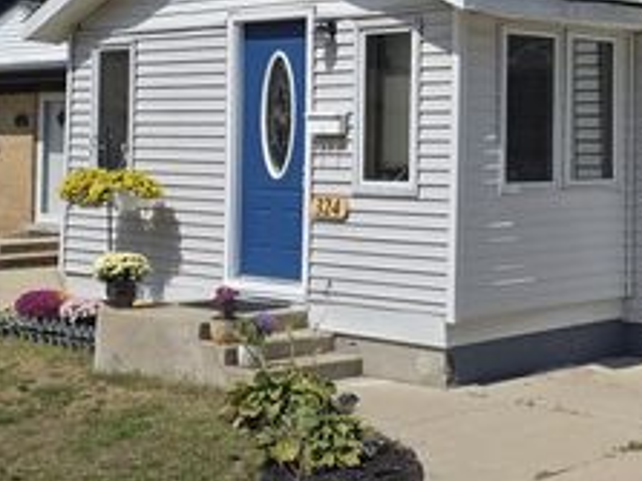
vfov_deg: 19.7
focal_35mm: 74
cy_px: 102
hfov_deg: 25.2
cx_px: 622
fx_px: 1372
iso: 64
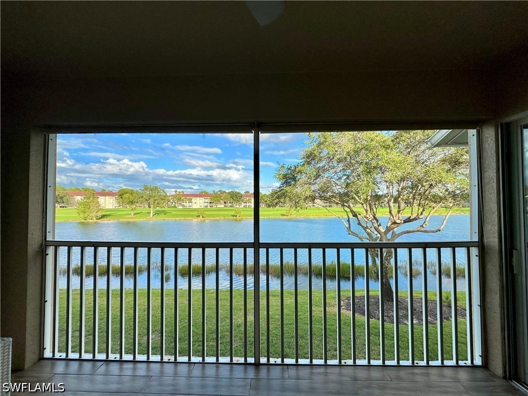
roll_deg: +0.0
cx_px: 264
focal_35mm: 14
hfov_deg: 102.1
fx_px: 214
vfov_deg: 85.7
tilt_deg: +1.8
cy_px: 198
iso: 50
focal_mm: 2.22
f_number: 2.2
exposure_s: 1/836
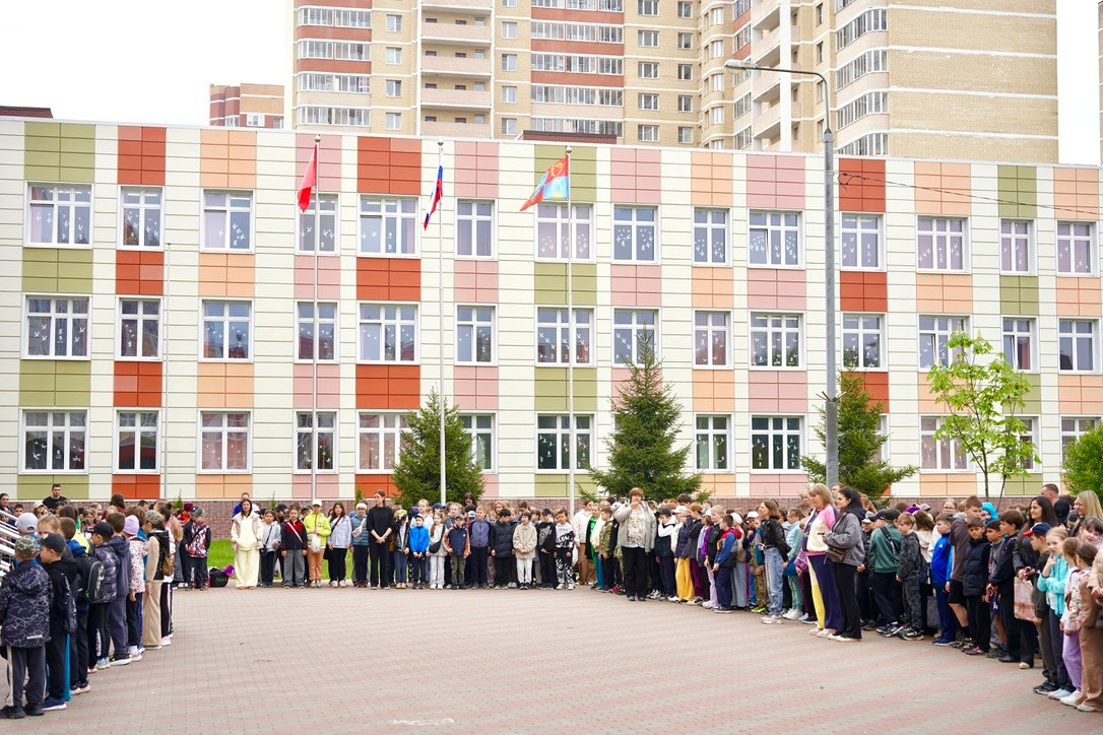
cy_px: 368
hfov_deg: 38.2
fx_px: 1593
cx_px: 552
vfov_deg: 26.0
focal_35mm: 52
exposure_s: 1/320
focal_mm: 52
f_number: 3.5
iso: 100
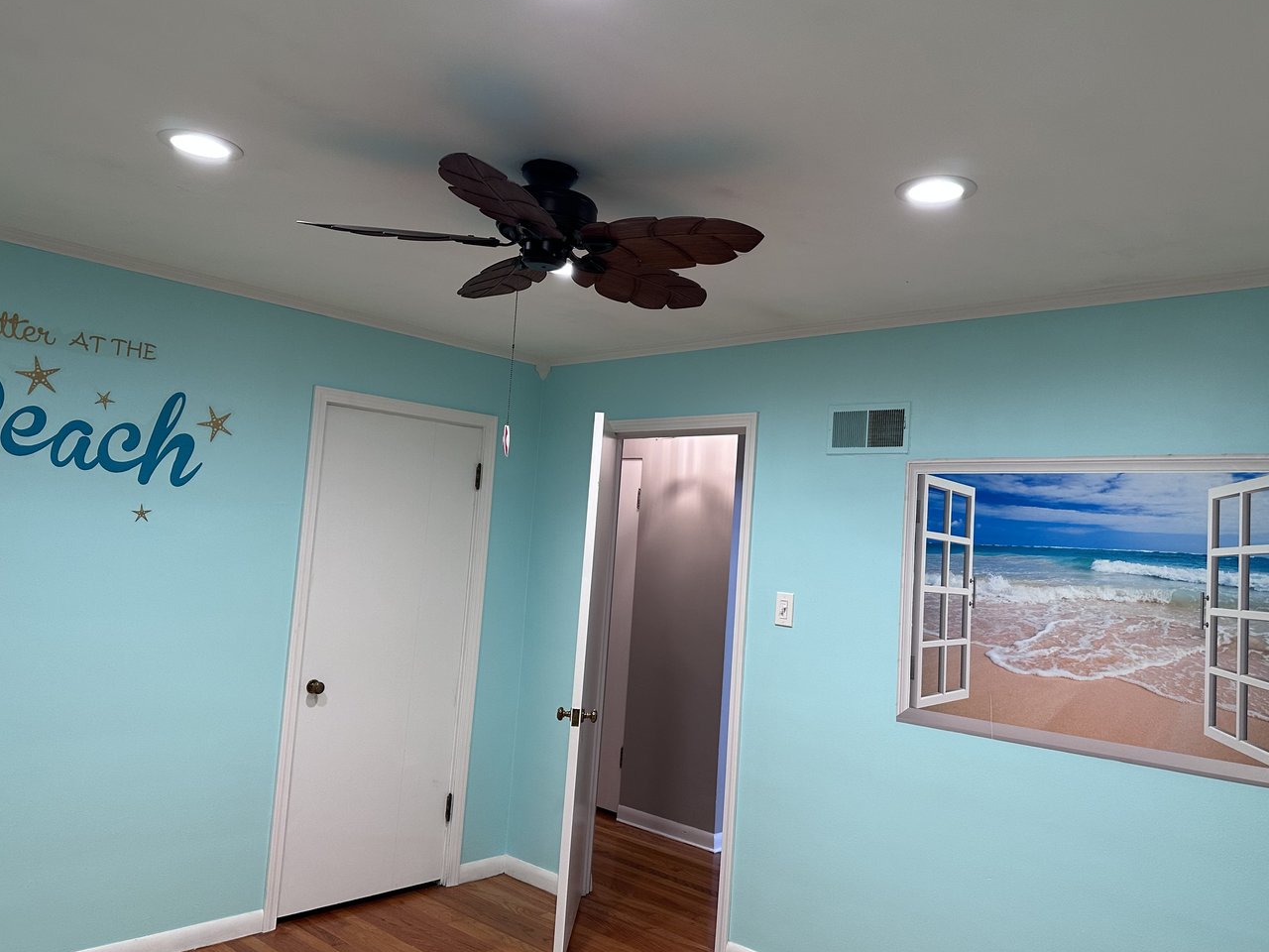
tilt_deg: +4.6
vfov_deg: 51.4
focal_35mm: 27
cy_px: 473
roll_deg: -4.0
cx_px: 666
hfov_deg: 65.3
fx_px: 990
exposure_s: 1/60
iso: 160
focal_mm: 6.86
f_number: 1.78
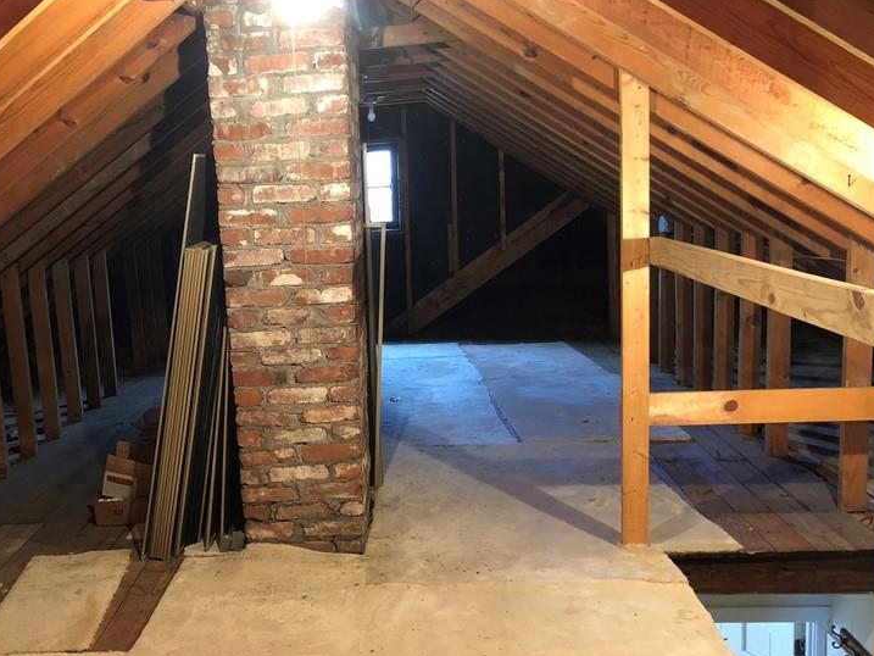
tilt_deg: -10.5
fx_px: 1010
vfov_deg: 35.9
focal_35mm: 40
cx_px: 282
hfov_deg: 46.0
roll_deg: +4.6
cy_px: 387
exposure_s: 1/6
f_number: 1.8
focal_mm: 4
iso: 80
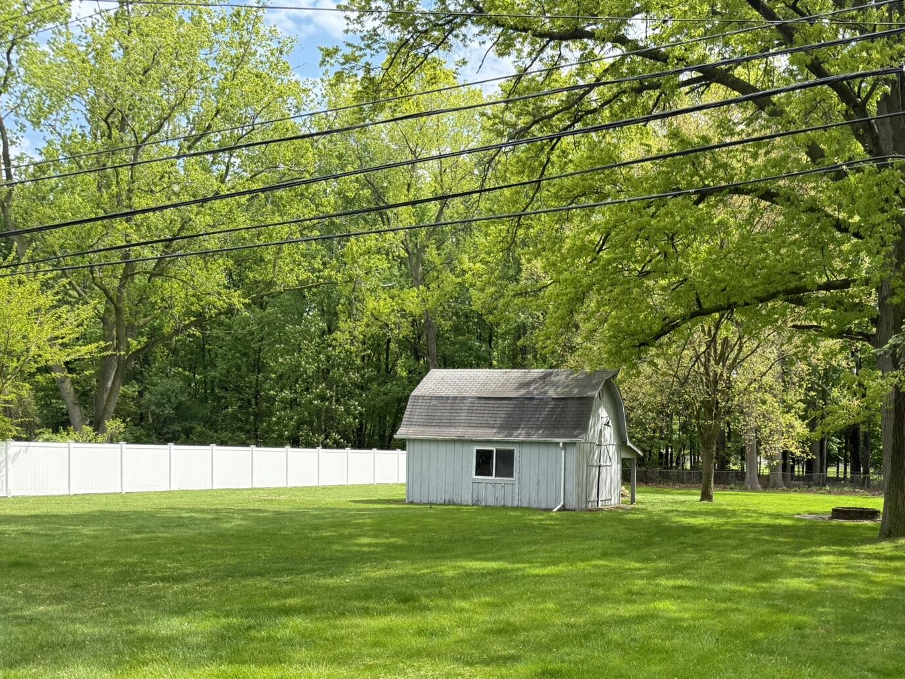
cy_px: 499
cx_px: 645
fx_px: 941
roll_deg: -0.9
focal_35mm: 36
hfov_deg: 49.9
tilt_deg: -2.9
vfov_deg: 38.8
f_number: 1.78
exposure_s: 1/1901
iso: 100
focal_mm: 6.76
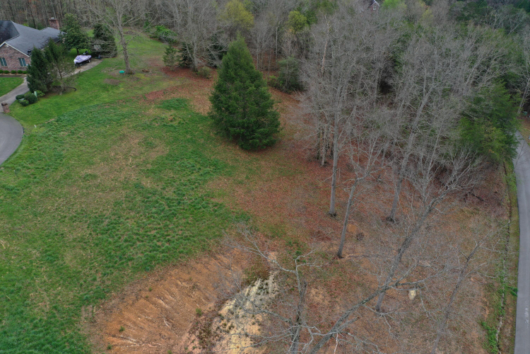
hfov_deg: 65.5
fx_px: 412
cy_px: 177
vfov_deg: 46.4
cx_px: 265
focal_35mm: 28
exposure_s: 1/160
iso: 100
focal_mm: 10.26
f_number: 4.5
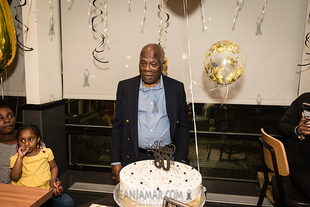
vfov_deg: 46.4
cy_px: 104
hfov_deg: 65.5
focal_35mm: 28
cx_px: 155
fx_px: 241
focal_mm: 28
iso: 1250
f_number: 3.5
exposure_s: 1/320
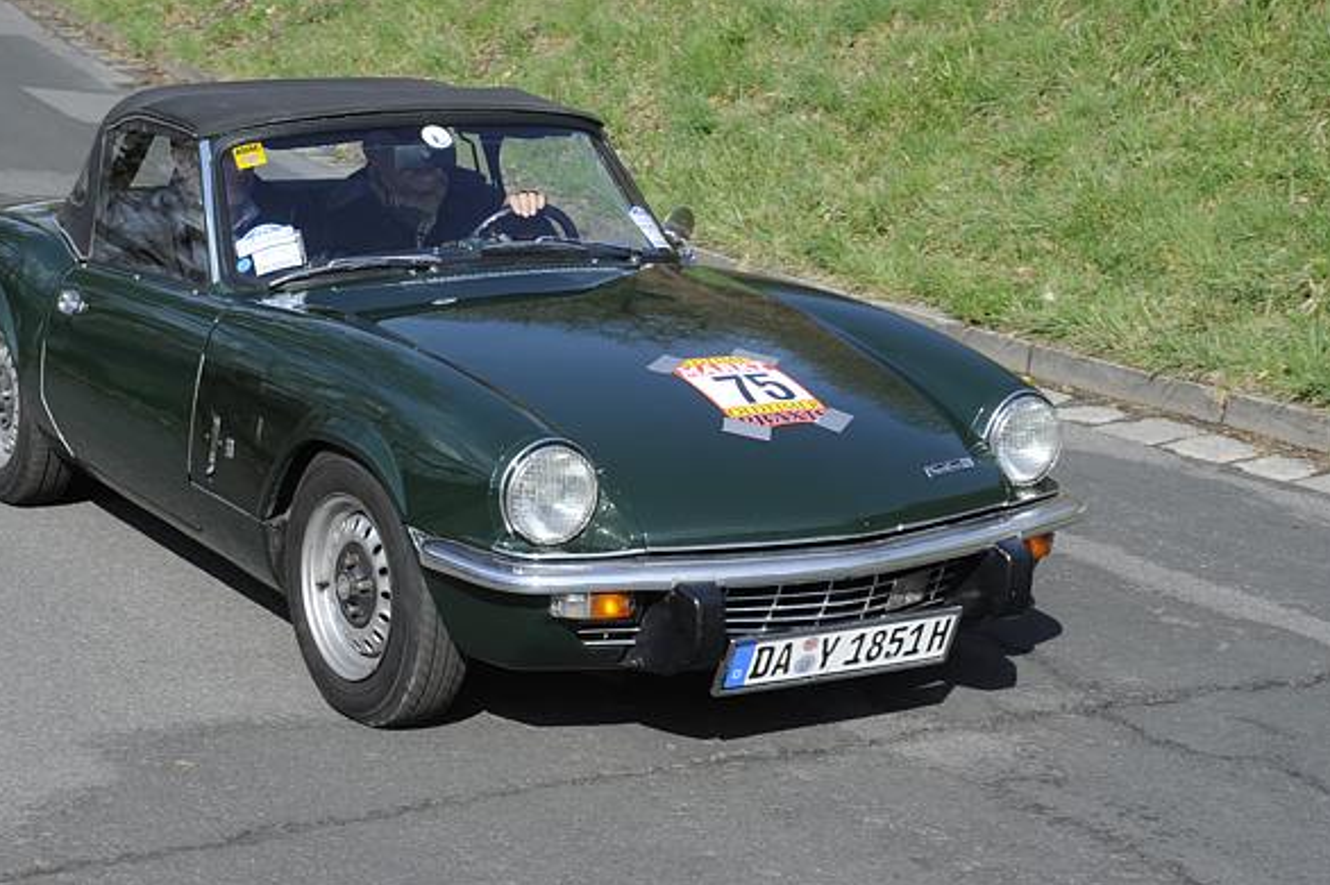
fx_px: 2621
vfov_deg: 19.2
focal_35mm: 71
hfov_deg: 28.5
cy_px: 408
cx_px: 672
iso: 320
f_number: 13
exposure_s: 1/320
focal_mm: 52
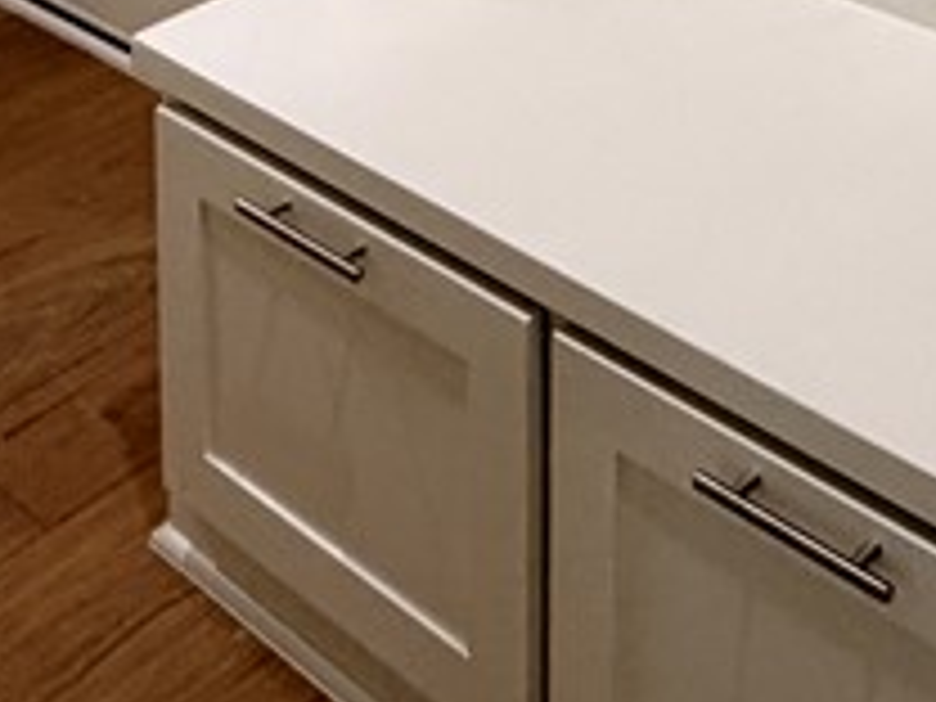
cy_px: -702
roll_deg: +0.2
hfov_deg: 28.1
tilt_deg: -5.0
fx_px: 1866
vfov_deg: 16.3
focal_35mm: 69
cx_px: 549
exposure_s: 1/60
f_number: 2.2
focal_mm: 2.22
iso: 250
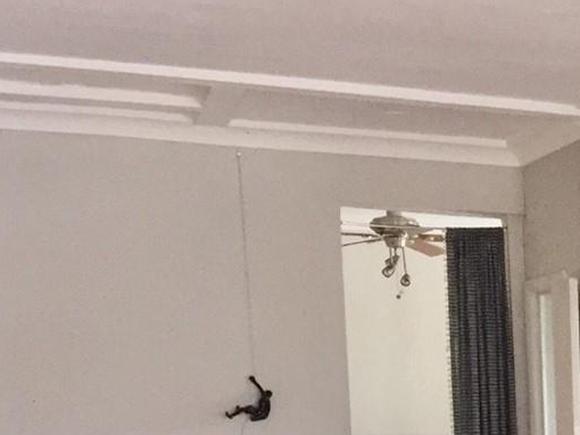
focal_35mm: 91
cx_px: 862
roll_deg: +0.0
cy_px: 637
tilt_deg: -8.9
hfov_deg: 19.0
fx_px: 1524
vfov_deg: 15.1
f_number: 2.2
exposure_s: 1/30
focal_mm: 4.15
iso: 50
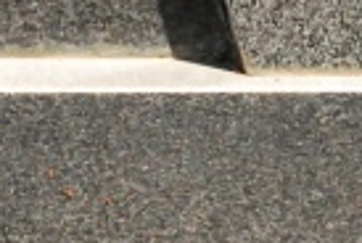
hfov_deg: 5.1
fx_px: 4061
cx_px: 301
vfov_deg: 3.4
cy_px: -345
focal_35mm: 403
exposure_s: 1/4000
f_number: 5.3
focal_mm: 36
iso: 1600
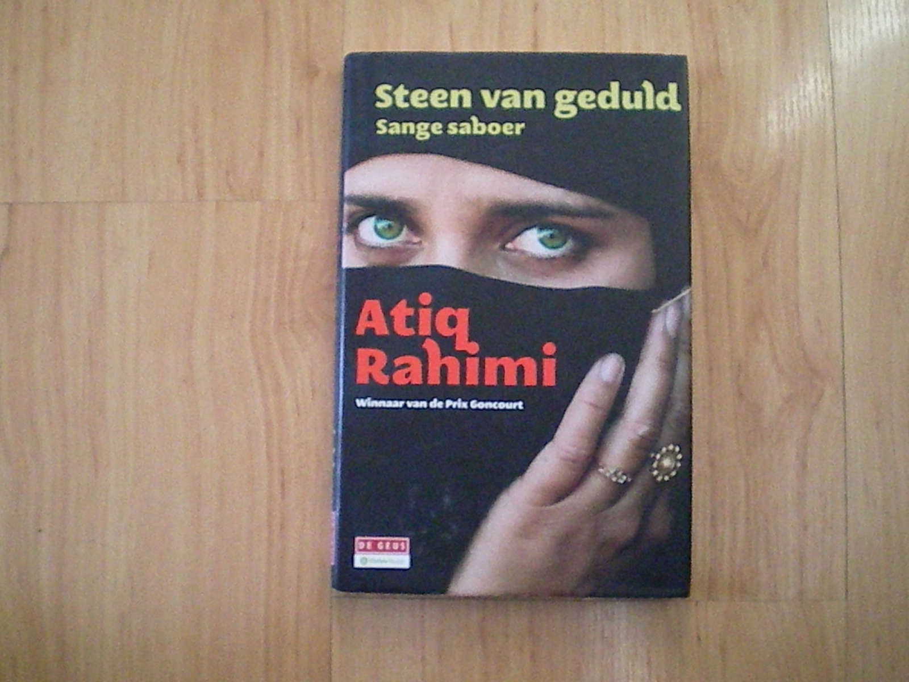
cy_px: 341
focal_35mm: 38
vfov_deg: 37.7
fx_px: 998
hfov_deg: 49.0
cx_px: 454
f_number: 3.1
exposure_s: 1/100
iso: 1305
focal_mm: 6.3
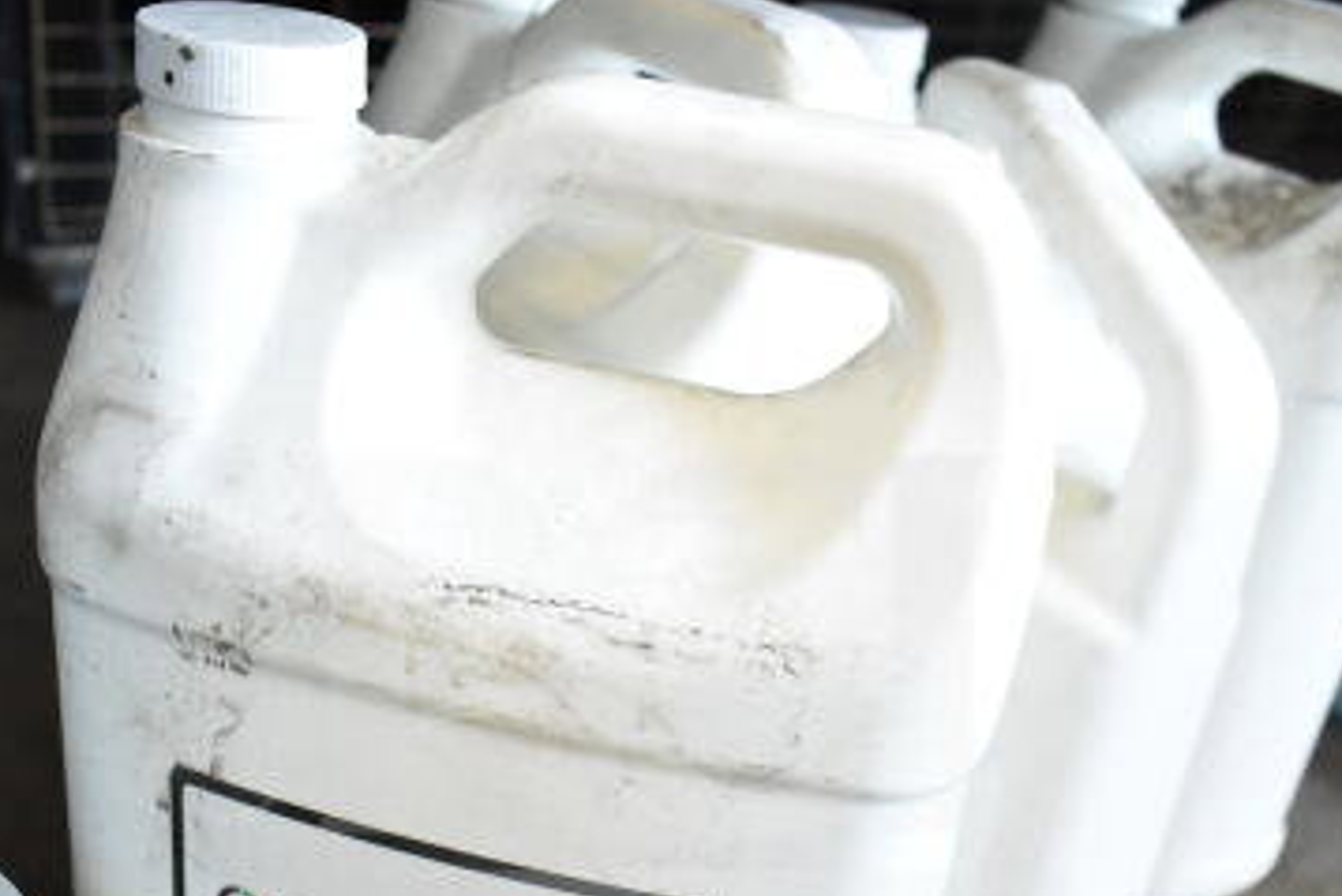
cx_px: 649
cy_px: 752
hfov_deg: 42.7
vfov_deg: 28.5
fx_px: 1715
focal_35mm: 46
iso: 1600
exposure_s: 1/125
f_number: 3.5
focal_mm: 18
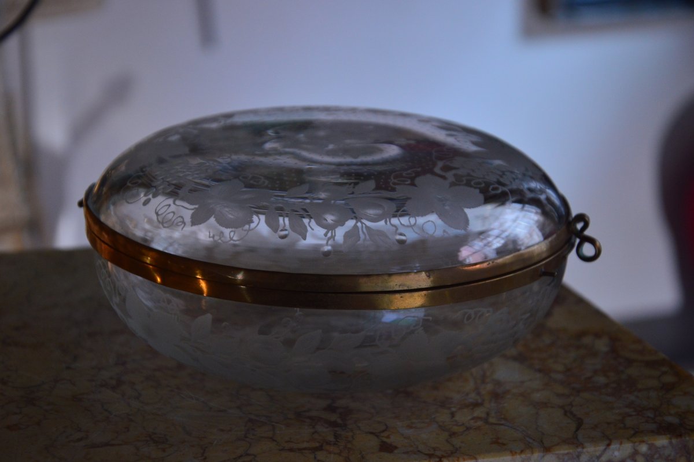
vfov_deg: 12.2
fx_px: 2167
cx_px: 347
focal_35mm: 112
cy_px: 231
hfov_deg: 18.2
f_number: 5.3
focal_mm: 75
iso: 800
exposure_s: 1/50
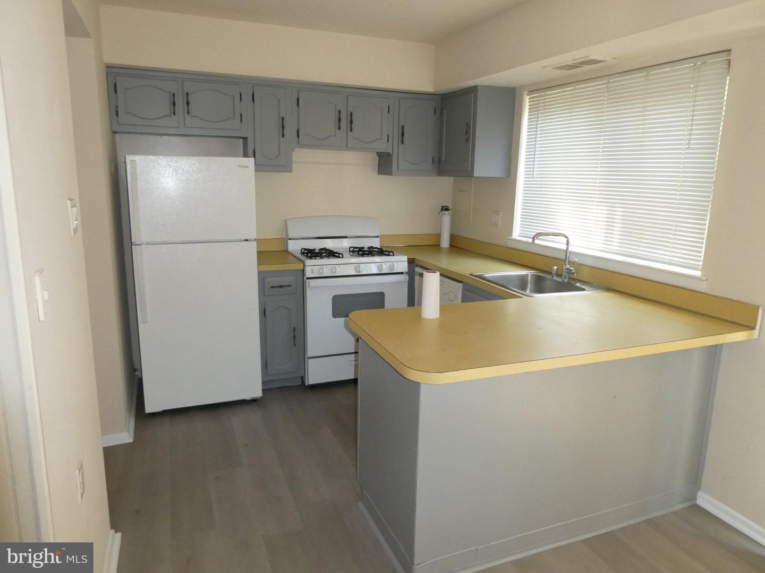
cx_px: 382
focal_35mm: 24
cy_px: 286
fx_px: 530
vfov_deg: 56.8
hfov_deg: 71.6
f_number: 3.3
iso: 400
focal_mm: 4.3
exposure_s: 1/60
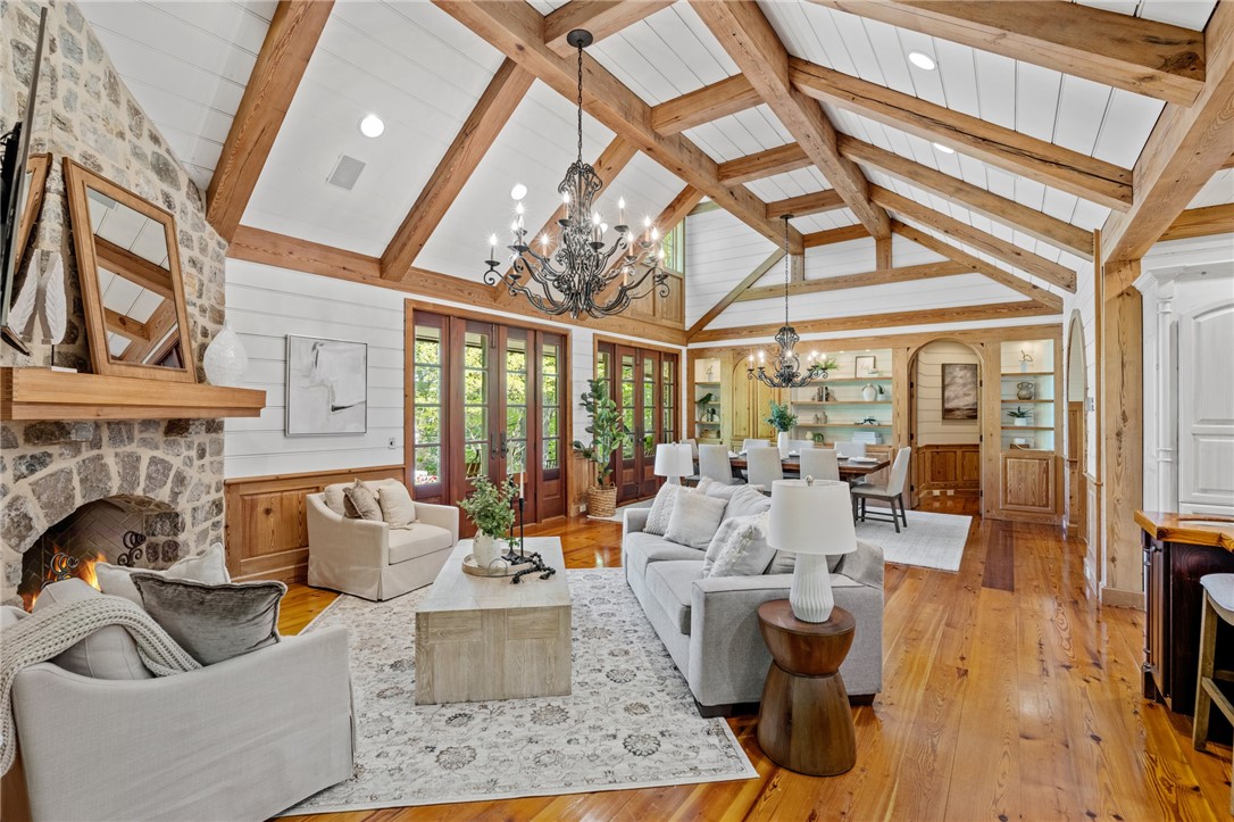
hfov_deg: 95.0
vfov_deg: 72.0
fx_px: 565
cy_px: 411
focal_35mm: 16
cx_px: 617
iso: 250
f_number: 8
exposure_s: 1
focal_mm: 16.5
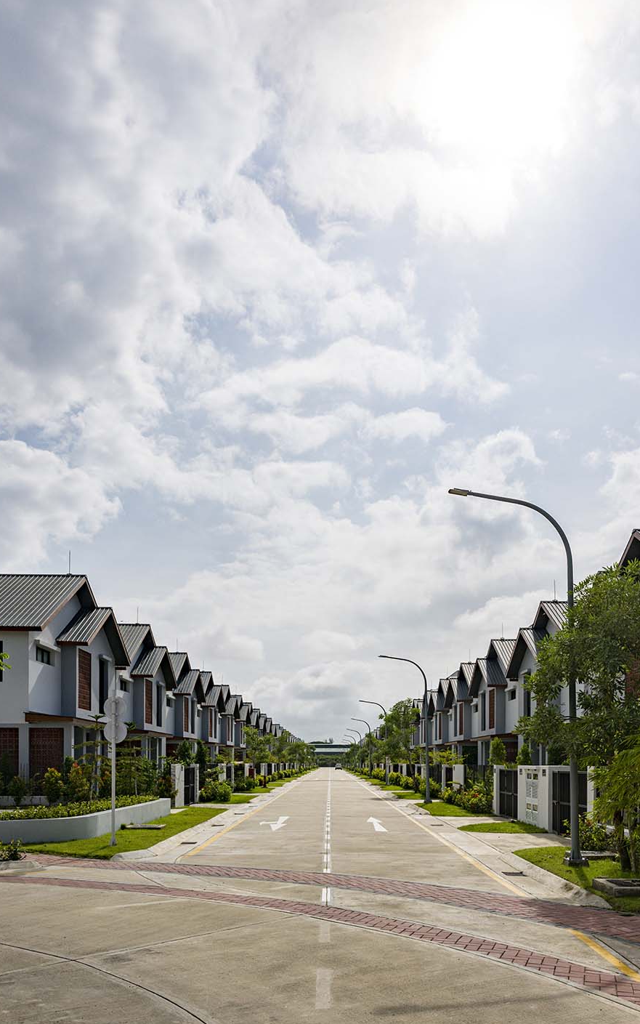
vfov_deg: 72.5
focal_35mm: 25
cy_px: 509
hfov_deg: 49.3
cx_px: 328
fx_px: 697
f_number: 8
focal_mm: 24
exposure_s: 1/2000
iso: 160
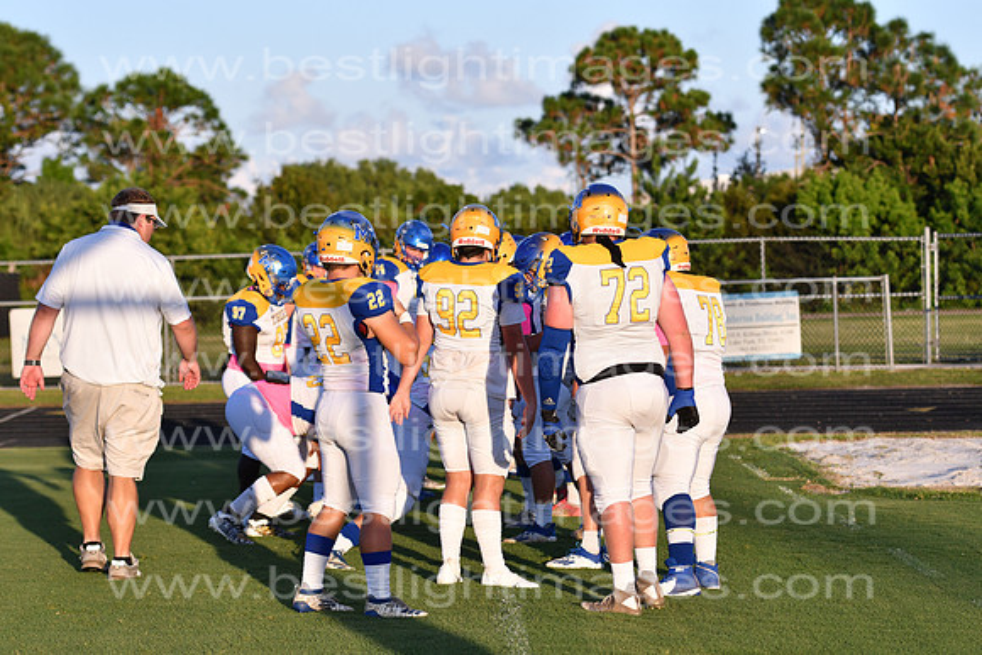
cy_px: 328
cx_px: 491
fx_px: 3479
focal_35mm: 128
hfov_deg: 16.1
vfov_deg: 10.8
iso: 400
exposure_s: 1/4000
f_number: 4
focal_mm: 85
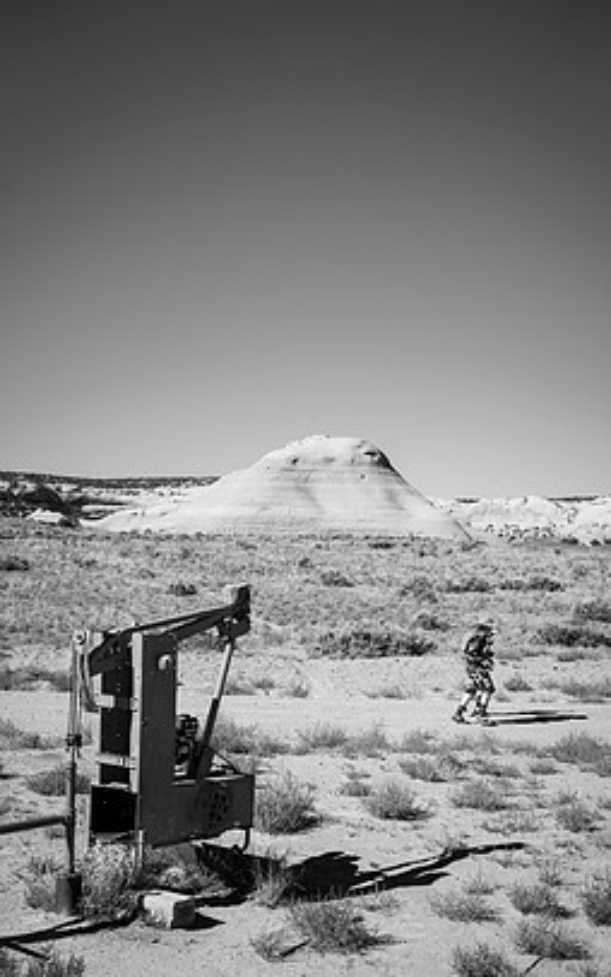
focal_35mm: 53
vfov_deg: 38.1
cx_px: 310
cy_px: 539
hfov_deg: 24.4
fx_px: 1411
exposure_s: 1/1250
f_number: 2.8
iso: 64
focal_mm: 46.9
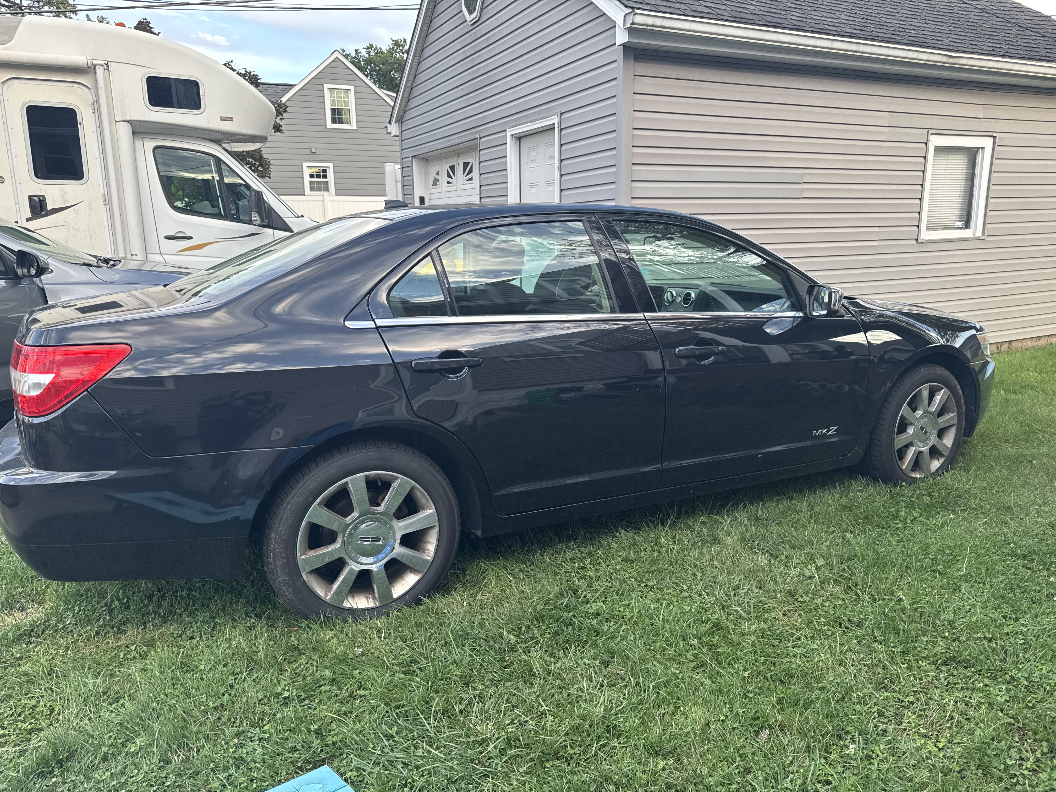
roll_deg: +0.7
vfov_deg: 56.8
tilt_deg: -13.0
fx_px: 732
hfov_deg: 71.6
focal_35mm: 24
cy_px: 396
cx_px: 528
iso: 64
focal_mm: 6.76
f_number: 1.78
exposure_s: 1/186
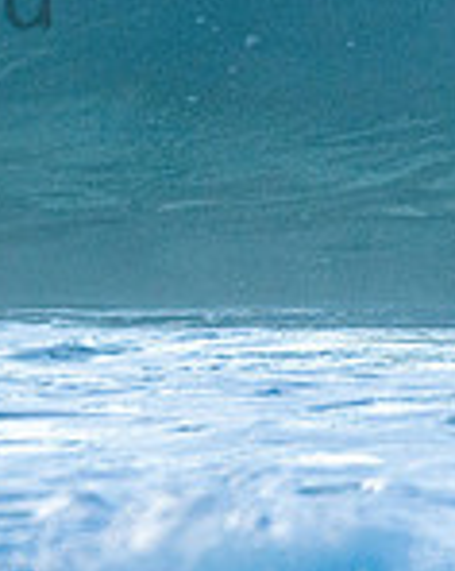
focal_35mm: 2650
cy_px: -60
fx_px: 44699
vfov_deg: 0.7
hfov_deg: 0.6
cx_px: -355
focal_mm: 480
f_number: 5.6
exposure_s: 1/1250
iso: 800
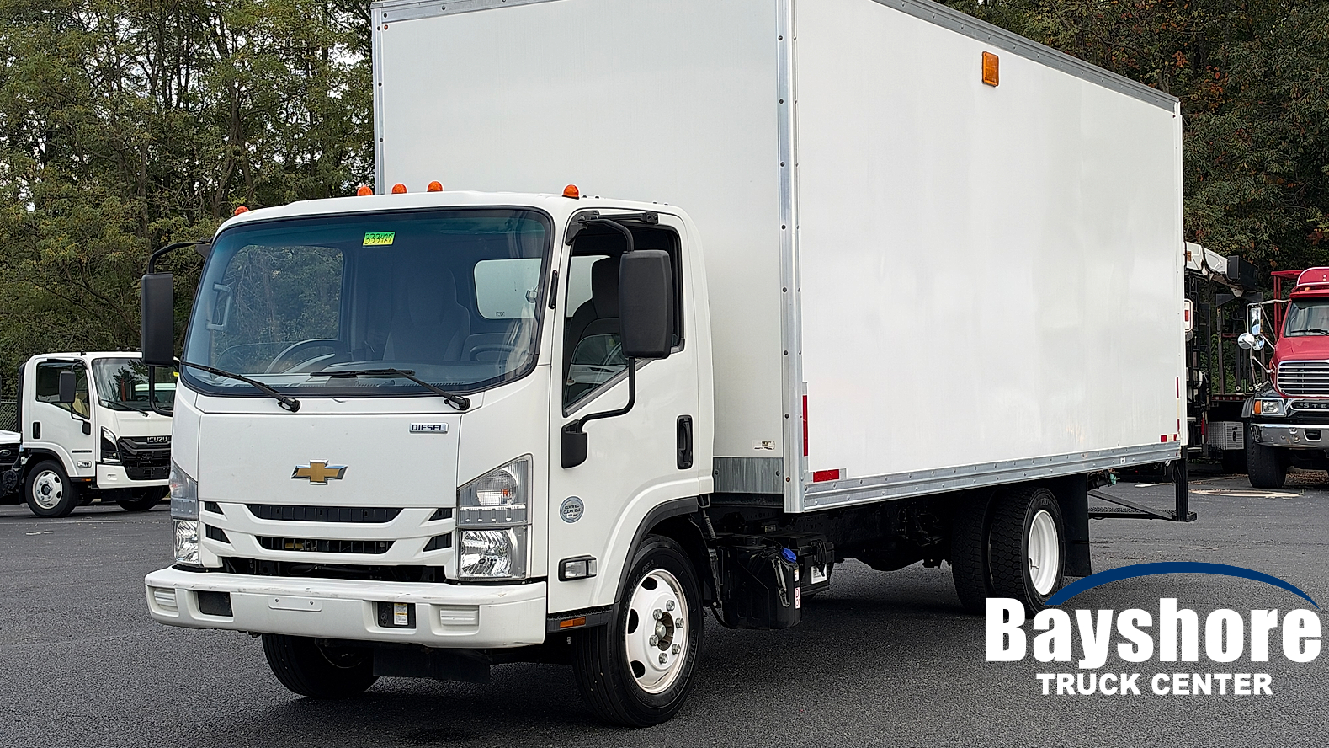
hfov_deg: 39.2
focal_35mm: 53
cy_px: 310
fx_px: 1868
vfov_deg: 22.6
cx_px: 667
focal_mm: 6.93
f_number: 1.8
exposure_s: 1/2110
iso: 64
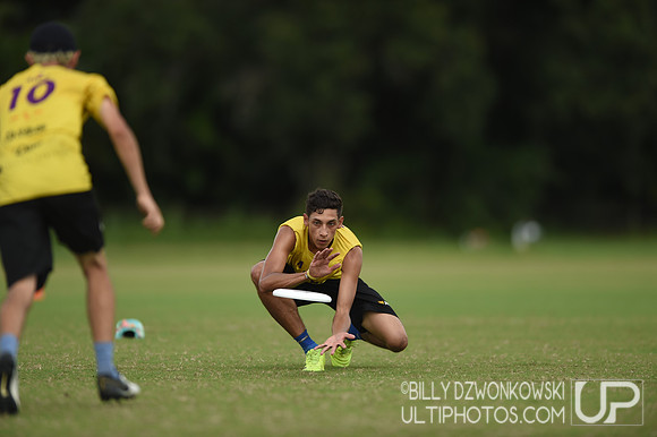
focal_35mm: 400
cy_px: 218
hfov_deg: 5.2
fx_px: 7296
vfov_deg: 3.4
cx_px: 328
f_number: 2.8
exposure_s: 1/2000
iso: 160
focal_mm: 400
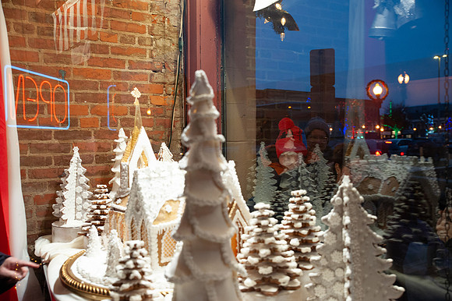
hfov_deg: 55.8
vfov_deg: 38.8
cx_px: 226
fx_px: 427
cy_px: 150
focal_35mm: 34
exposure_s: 1/125
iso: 1600
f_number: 4.5
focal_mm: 34
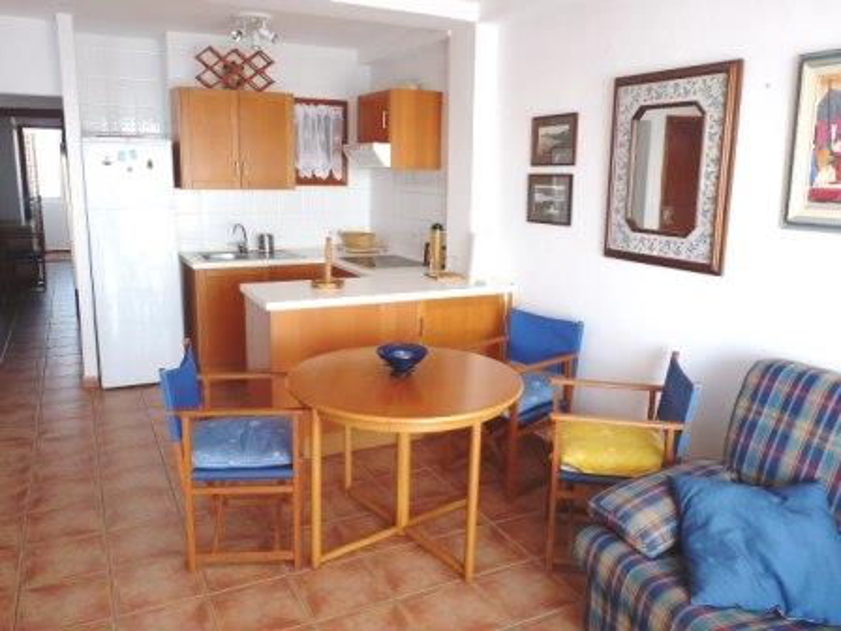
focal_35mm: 27
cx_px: 420
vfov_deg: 51.4
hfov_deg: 65.3
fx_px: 656
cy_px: 316
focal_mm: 4.8
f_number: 2.8
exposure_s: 1/60
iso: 100
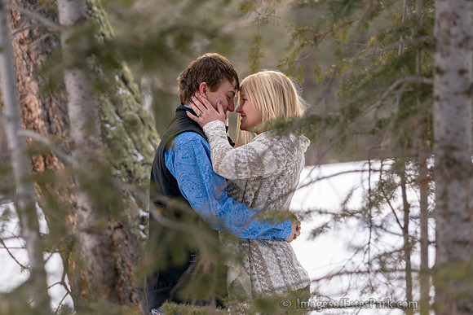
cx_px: 236
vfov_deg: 11.4
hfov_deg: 17.1
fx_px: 1577
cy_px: 158
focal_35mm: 120
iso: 250
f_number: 3.2
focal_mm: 120
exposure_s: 1/125
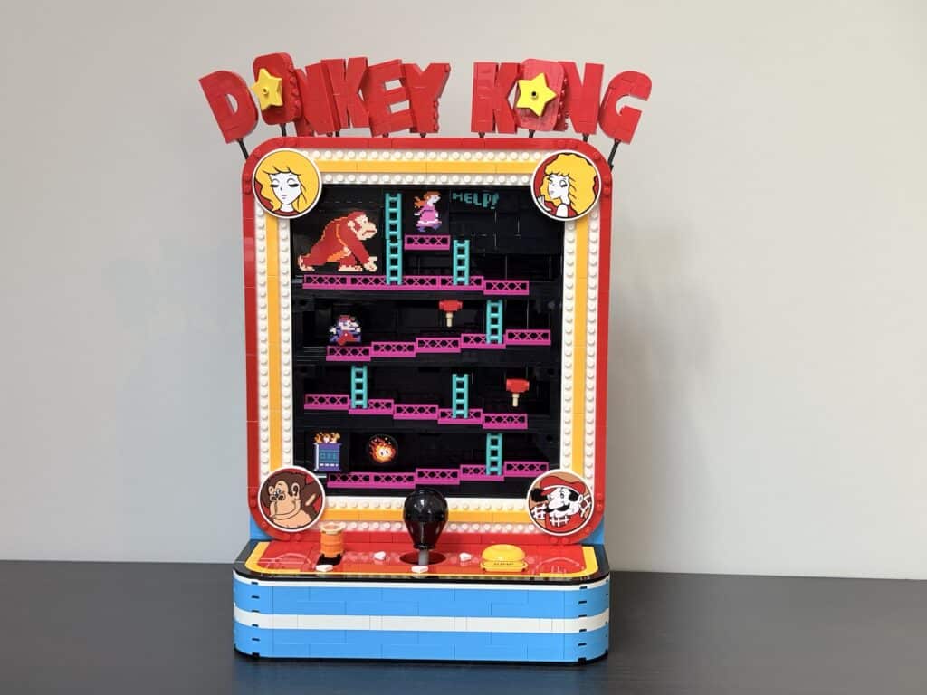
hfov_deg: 39.7
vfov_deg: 30.3
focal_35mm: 48
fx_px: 1285
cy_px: 348
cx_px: 464
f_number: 1.78
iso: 250
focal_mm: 6.76
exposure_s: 1/60
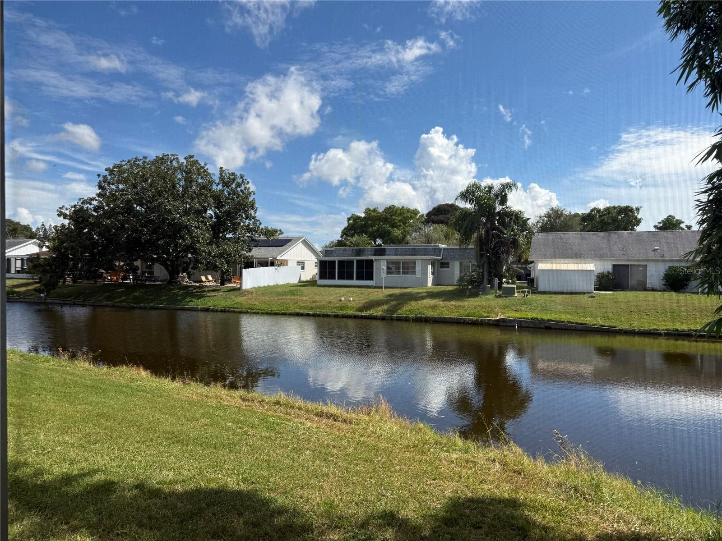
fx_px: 501
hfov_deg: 71.6
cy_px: 270
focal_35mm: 24
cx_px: 361
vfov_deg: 56.8
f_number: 1.78
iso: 80
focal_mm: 6.76
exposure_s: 1/3759
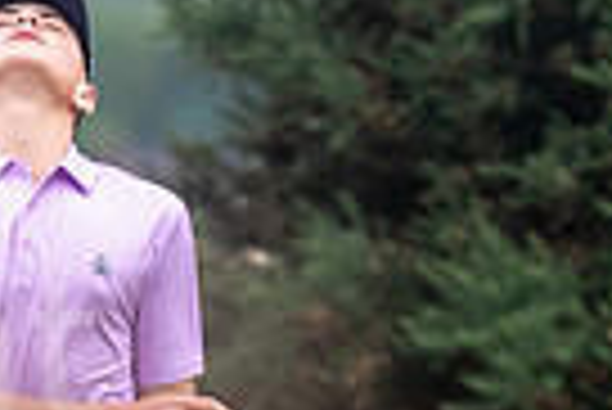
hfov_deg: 1.1
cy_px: 640
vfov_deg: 0.7
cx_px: -176
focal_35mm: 1917
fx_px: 32623
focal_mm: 300
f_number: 5
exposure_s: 1/1000
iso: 250
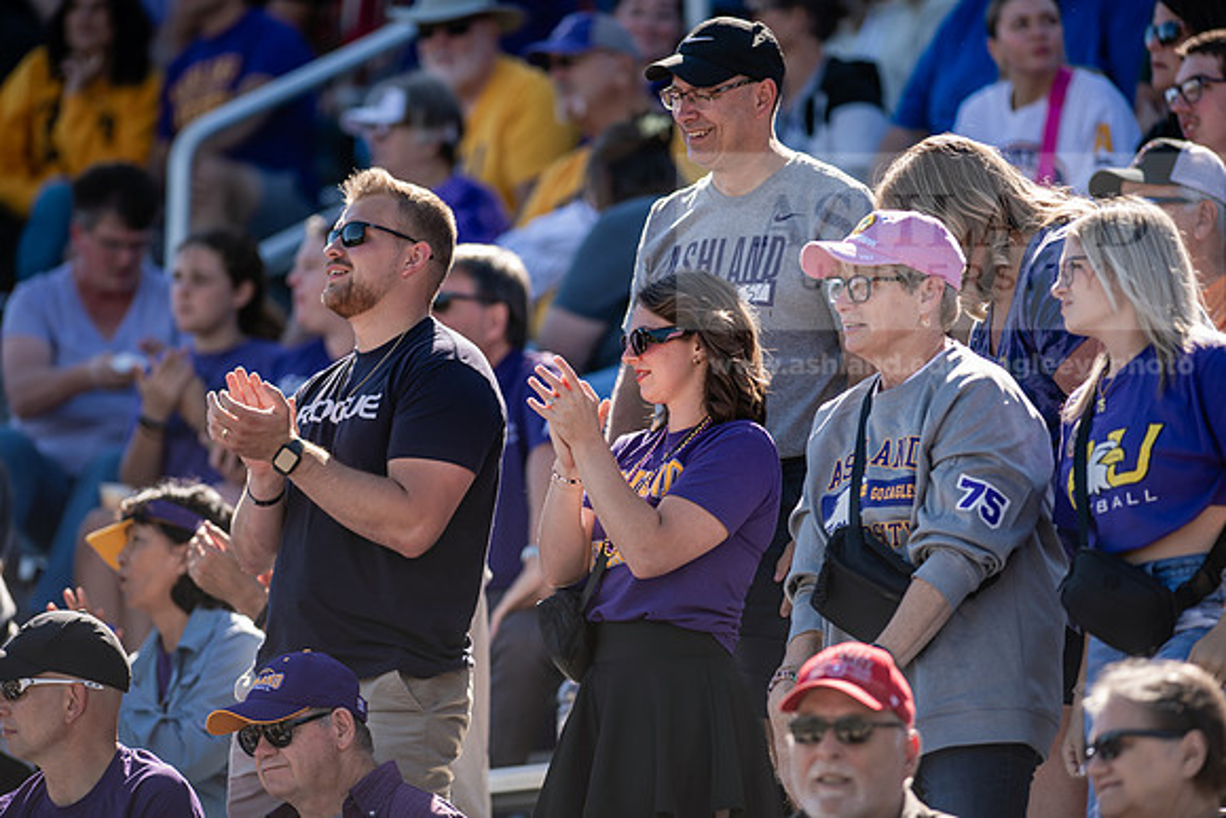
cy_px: 409
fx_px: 10219
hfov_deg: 6.9
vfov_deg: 4.6
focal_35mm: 300
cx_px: 613
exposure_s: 1/1000
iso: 200
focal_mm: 300
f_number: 3.2
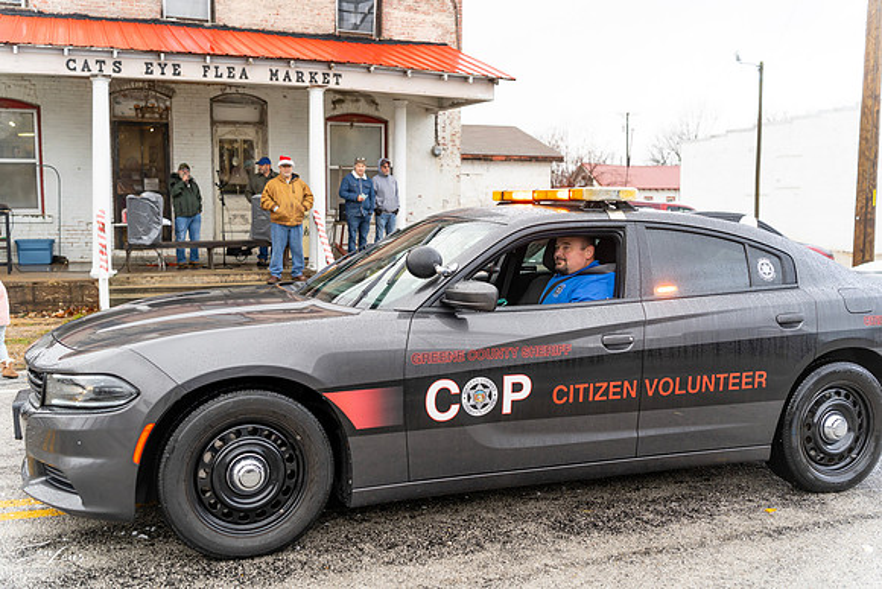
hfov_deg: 54.4
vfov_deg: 37.9
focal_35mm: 35
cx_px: 441
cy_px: 294
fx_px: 858
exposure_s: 1/640
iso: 640
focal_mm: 35
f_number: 2.8
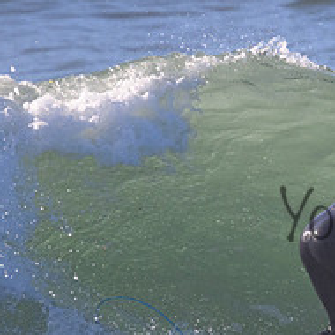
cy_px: 198
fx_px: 22752
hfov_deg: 0.8
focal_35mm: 2078
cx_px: 462
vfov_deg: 0.8
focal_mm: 800
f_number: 11
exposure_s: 1/2000
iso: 2000
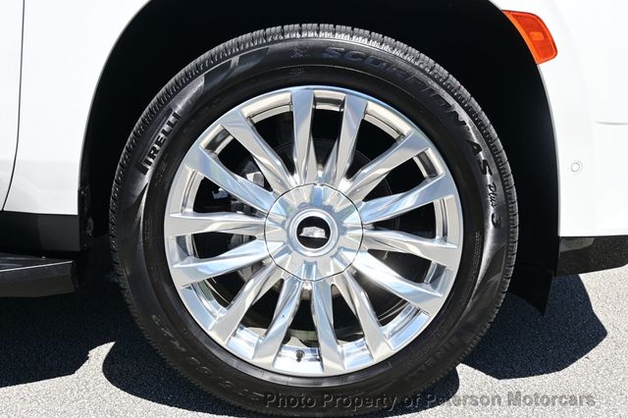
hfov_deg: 43.0
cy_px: 209
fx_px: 798
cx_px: 314
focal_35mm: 46
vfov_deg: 29.4
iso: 100
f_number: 7.1
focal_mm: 30.5
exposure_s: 1/200
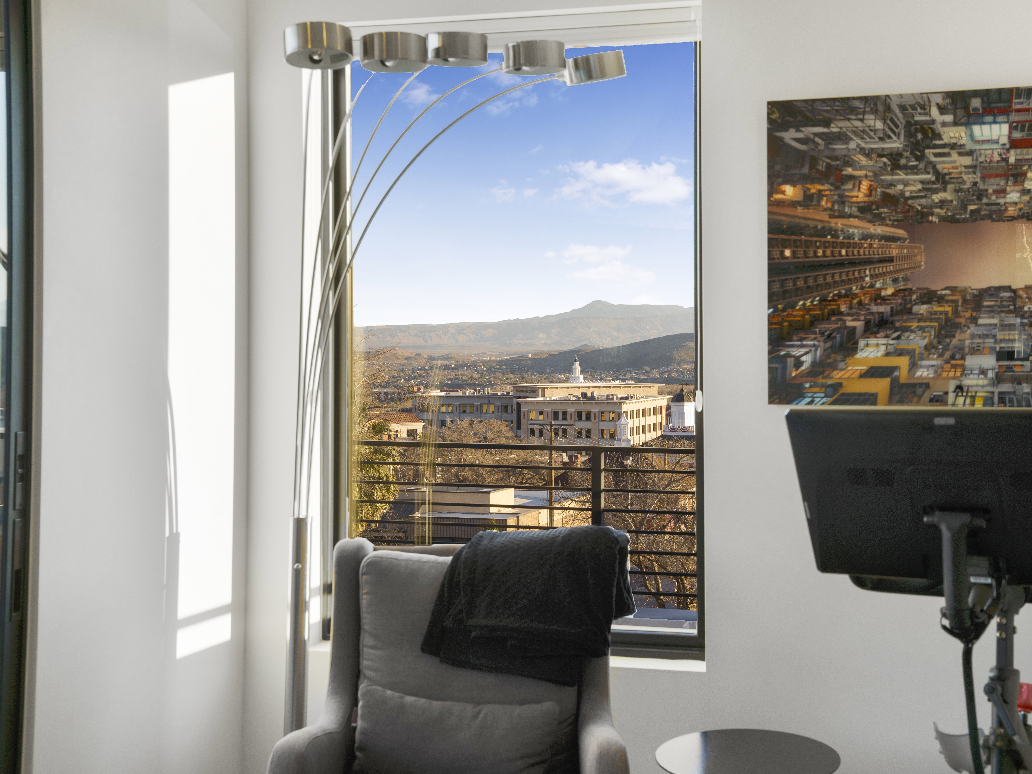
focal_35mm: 52
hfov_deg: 36.8
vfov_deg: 28.0
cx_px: 580
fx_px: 1550
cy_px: 387
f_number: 9
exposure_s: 1/40
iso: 250
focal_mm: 48
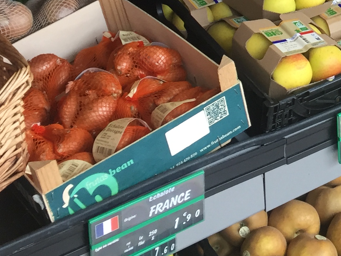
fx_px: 975
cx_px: 436
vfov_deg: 13.8
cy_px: -151
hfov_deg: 18.5
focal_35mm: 99
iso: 32
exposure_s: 1/33
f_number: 2.2
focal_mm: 4.15
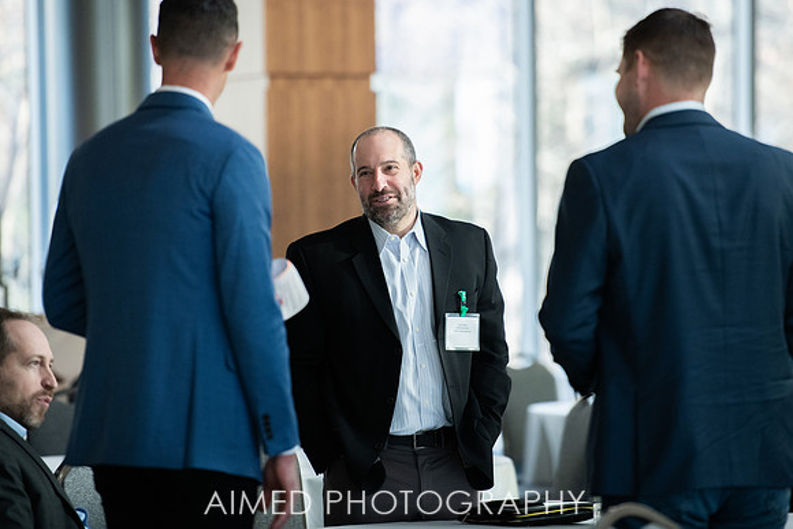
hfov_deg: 9.2
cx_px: 444
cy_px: 233
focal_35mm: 224
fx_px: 4929
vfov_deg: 6.1
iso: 2000
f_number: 2.8
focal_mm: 200
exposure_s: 1/200
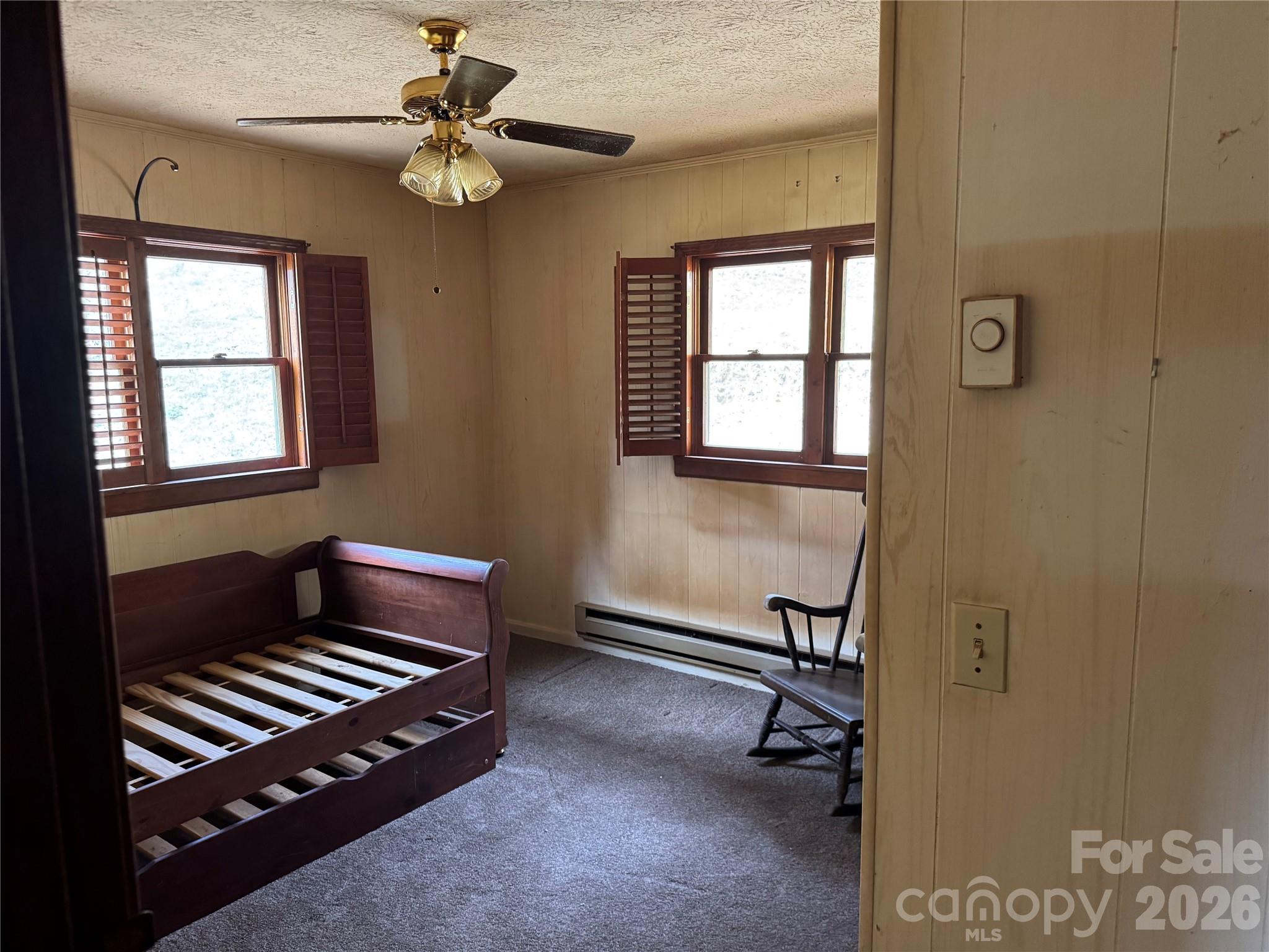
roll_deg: +0.2
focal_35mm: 24
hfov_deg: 71.6
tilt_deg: -8.2
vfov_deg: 56.8
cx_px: 634
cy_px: 476
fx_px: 880
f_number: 1.78
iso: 800
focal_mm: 6.76
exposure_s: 1/52
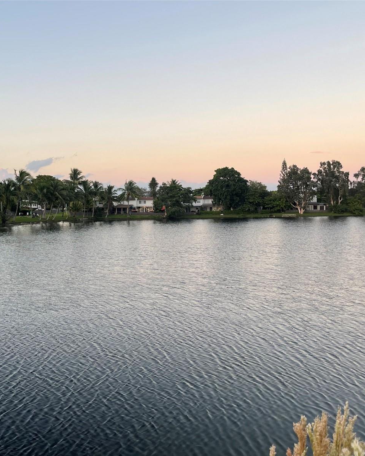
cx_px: 170
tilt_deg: -2.6
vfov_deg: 52.8
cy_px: 229
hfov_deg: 43.3
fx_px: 459
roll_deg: +1.3
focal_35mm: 34
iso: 40
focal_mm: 5.1
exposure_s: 1/120
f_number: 1.6
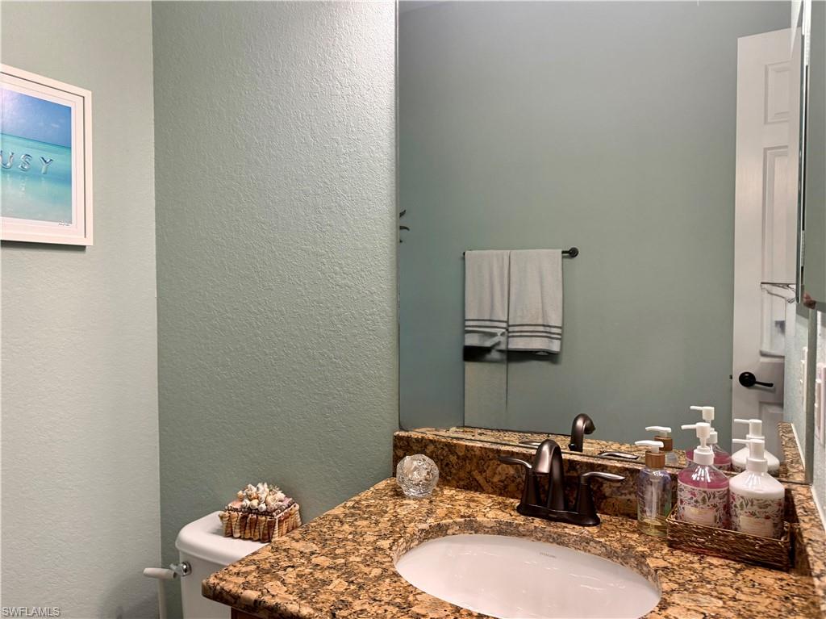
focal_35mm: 24
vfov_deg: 56.8
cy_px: 310
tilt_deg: -2.2
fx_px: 572
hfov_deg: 71.6
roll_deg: +0.9
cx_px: 413
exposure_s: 1/60
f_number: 1.78
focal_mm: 6.76
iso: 160
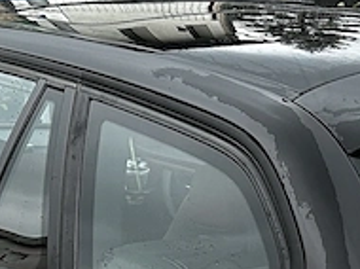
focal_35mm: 137
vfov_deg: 10.3
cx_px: 265
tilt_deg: -20.2
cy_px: 443
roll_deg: +0.8
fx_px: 1423
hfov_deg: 14.4
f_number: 1.5
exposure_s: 1/64
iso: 125
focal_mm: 5.7
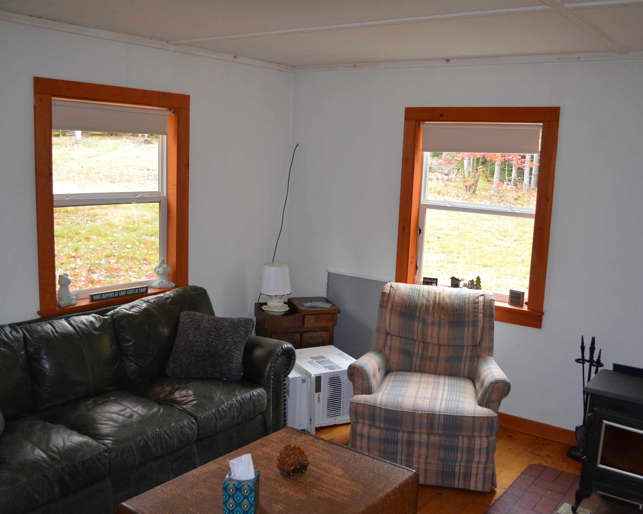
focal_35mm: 34
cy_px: 257
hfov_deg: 52.8
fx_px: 647
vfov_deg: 43.4
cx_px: 338
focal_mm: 20
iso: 640
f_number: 3.8
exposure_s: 1/60
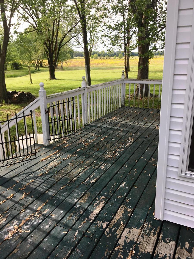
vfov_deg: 61.7
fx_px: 217
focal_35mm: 29
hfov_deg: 48.2
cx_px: 97
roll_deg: +1.3
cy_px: 130
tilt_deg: -19.2
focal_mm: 4.15
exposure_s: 1/308
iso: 25
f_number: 2.2
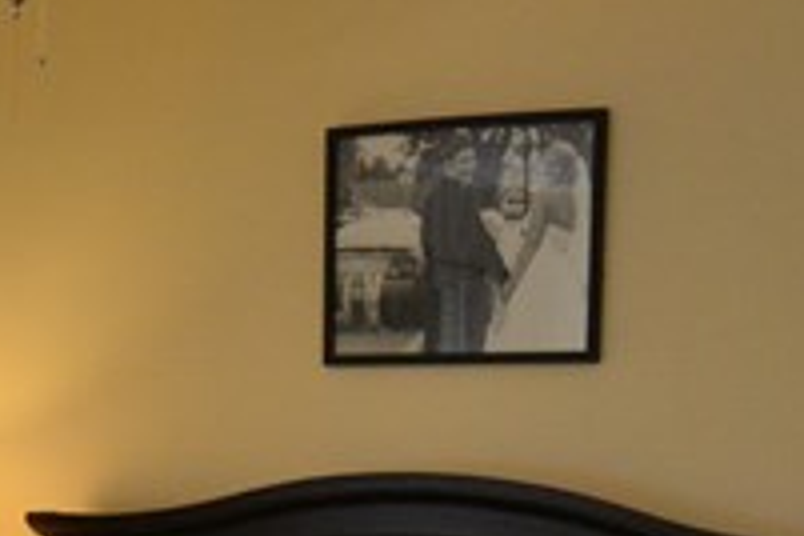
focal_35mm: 81
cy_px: 740
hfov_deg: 24.9
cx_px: 244
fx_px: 1809
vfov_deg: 15.8
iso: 720
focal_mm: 10
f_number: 4
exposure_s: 1/60
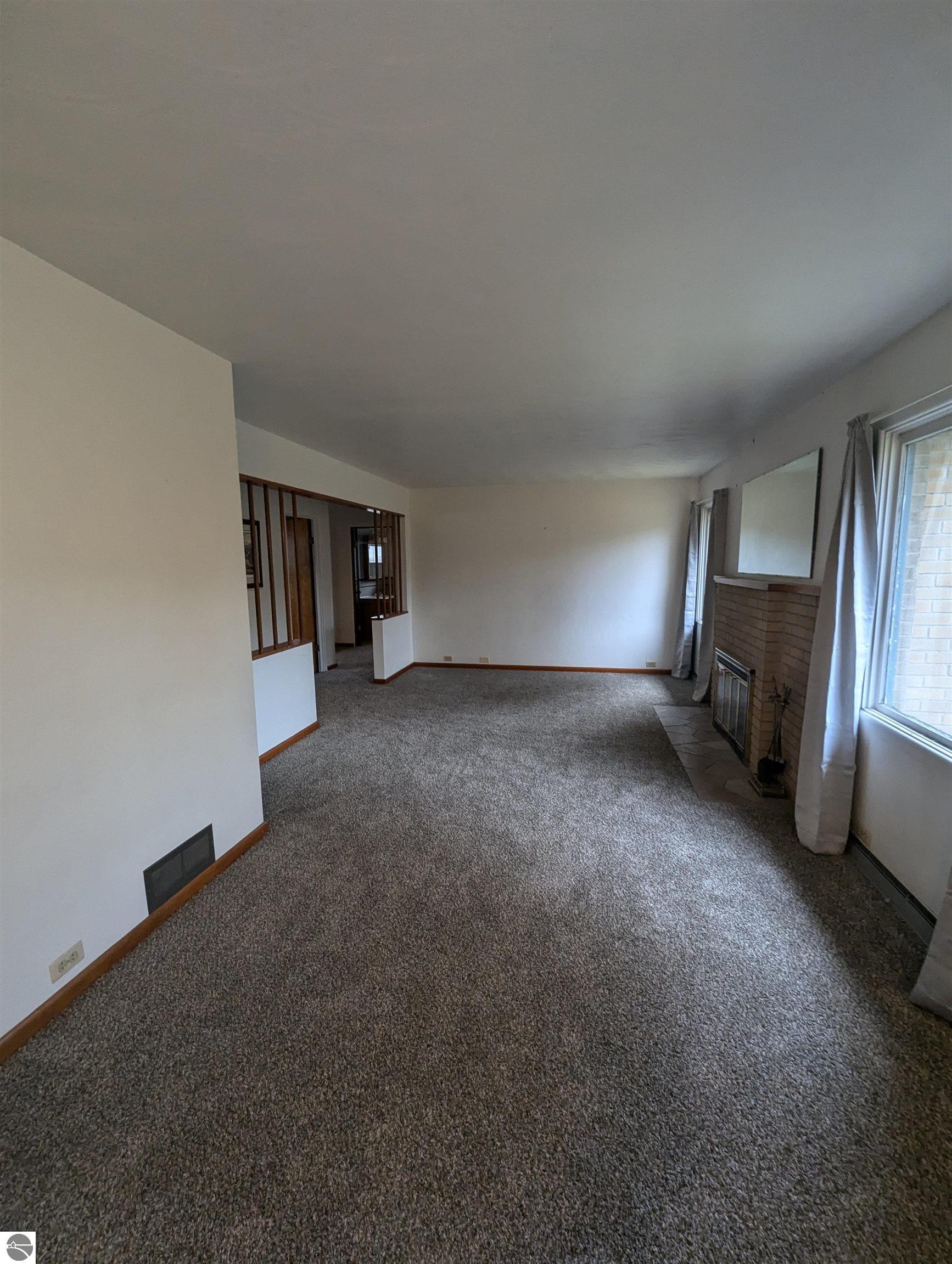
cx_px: 476
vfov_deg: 106.1
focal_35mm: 13
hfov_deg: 90.0
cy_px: 632
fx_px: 476
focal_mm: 1.95
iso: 122
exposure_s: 1/60
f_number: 2.2
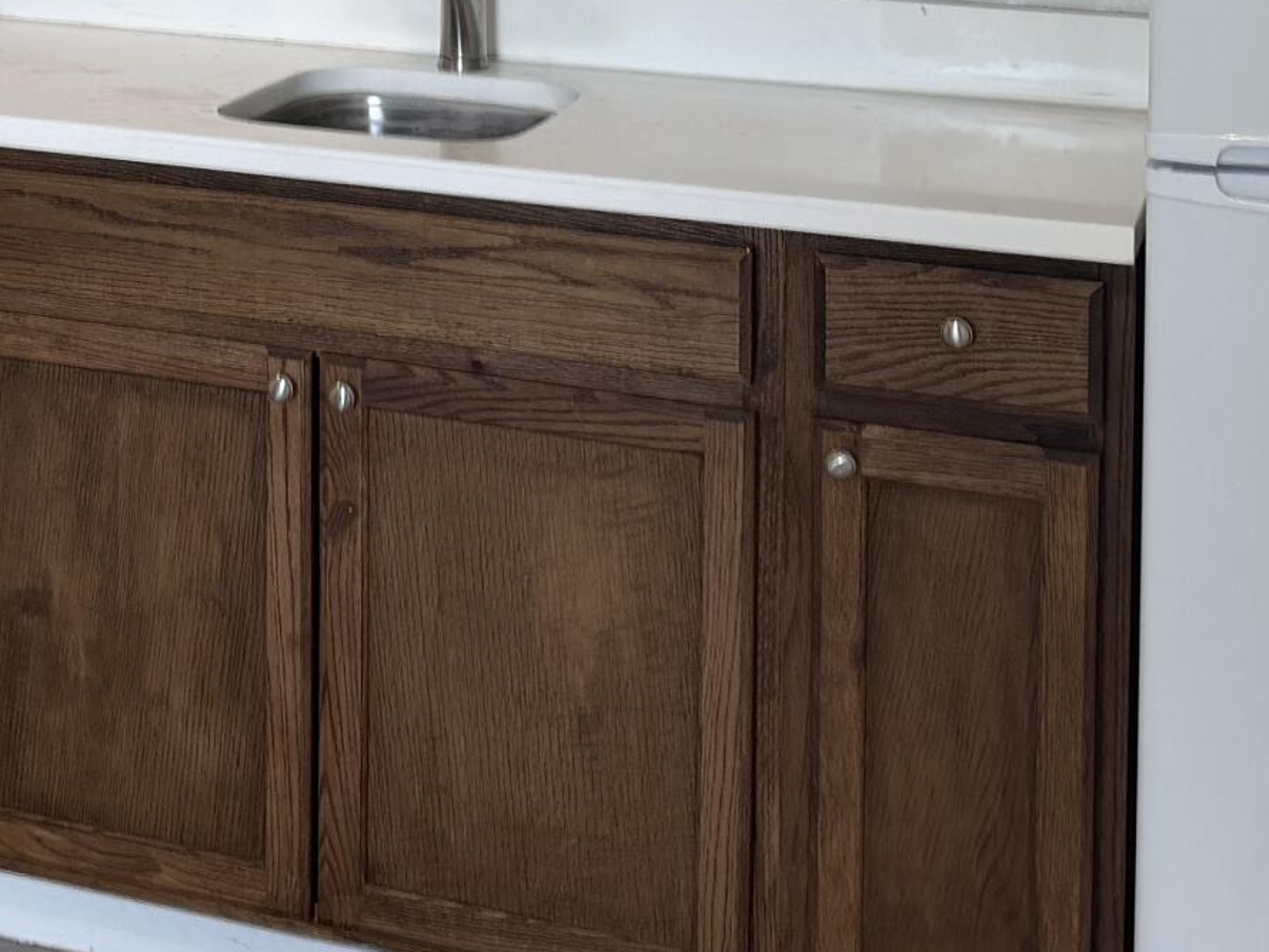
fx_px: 2970
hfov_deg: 22.8
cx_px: -98
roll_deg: -0.2
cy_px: -287
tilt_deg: -1.9
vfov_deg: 17.1
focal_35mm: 81
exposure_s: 1/120
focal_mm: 6.76
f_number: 1.78
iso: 100
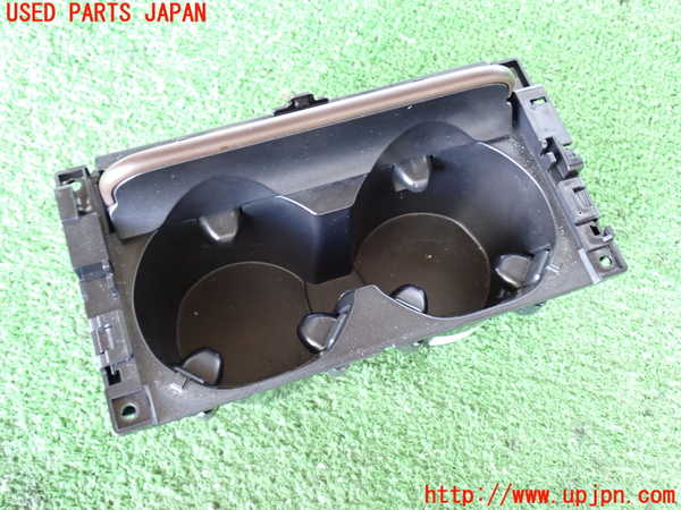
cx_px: 340
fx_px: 748
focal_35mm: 38
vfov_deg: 37.7
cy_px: 255
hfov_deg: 49.0
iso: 800
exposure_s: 1/25
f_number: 2.7
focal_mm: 6.83
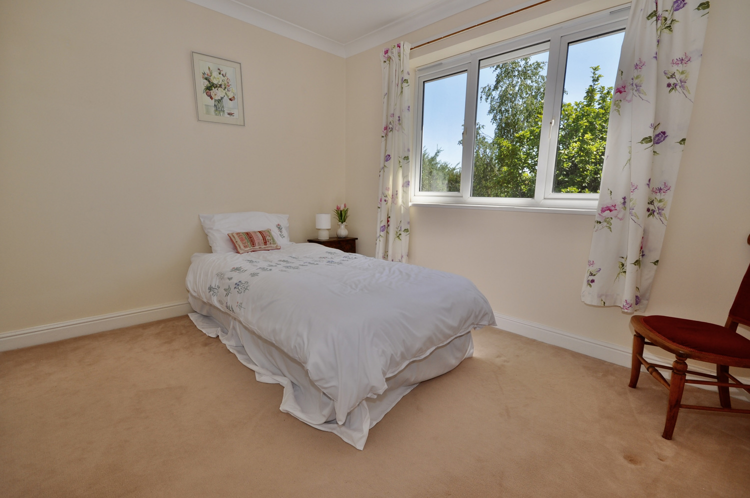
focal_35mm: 15
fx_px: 312
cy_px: 249
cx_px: 375
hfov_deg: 100.5
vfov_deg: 77.2
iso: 200
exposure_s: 1/200
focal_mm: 10
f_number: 7.1
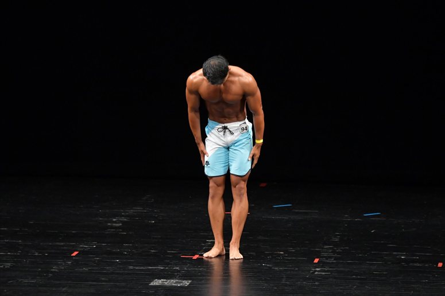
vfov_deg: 5.4
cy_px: 148
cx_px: 222
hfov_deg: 8.1
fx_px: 3151
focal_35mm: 255
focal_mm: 170
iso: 3200
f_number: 5.6
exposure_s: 1/400
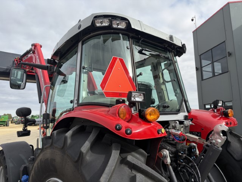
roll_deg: +1.1
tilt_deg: +9.3
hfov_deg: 67.3
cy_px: 91
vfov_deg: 53.1
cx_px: 121
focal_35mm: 26
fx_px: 182
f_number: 1.6
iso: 50
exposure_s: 1/2364
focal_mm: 5.96
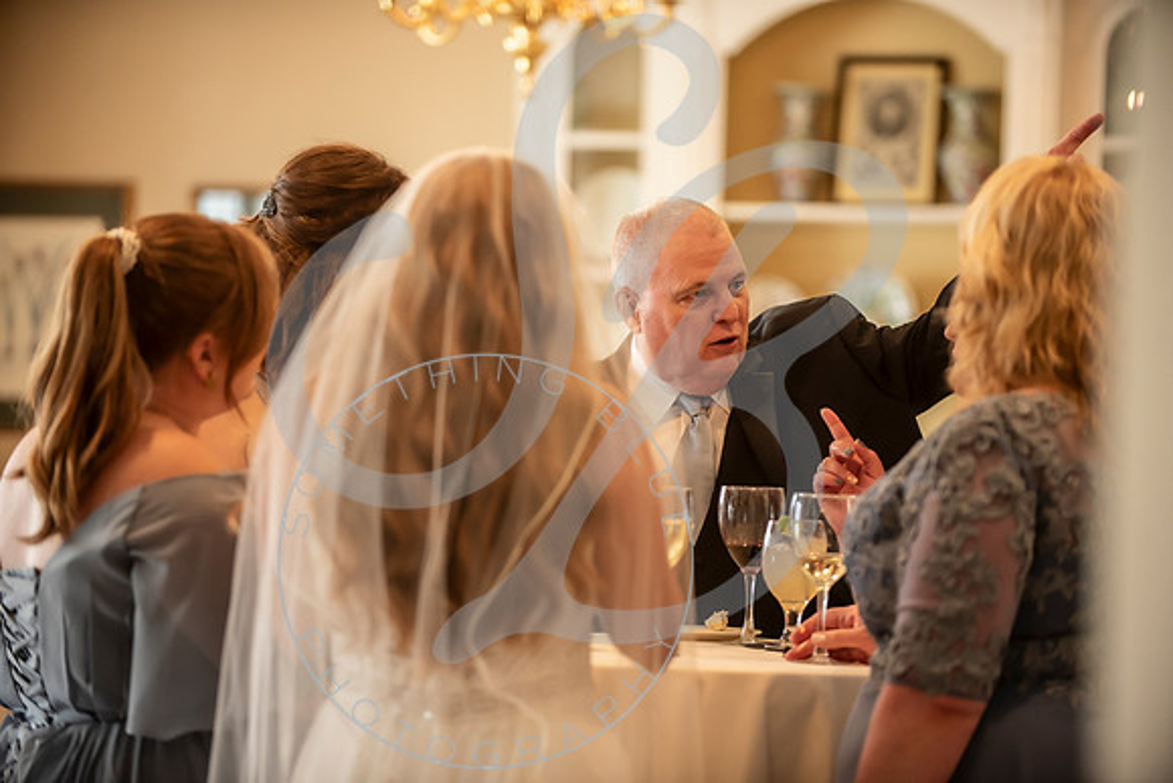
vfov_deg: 10.6
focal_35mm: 130
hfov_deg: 15.8
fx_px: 4237
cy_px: 392
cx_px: 586
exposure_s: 1/250
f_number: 2.8
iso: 1000
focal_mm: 130
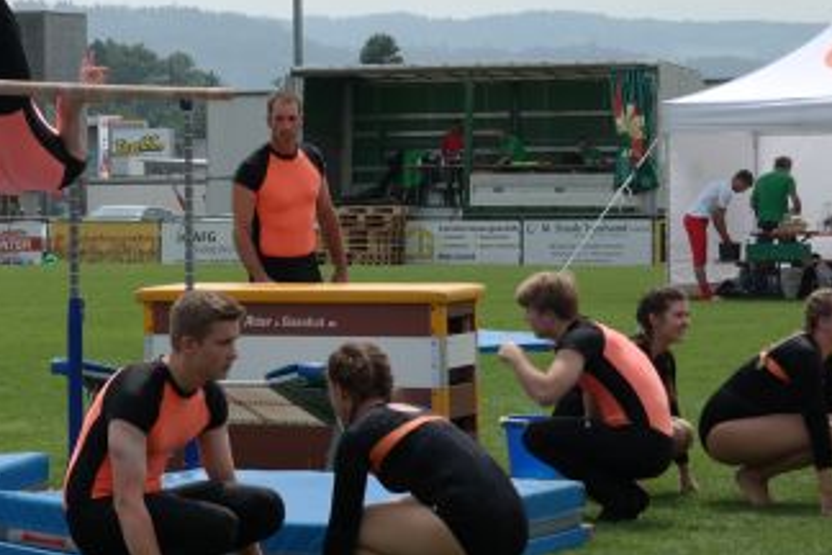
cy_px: 163
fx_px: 3836
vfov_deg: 8.3
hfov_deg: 12.3
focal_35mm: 166
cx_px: 103
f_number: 7.1
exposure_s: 1/320
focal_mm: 55
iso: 100
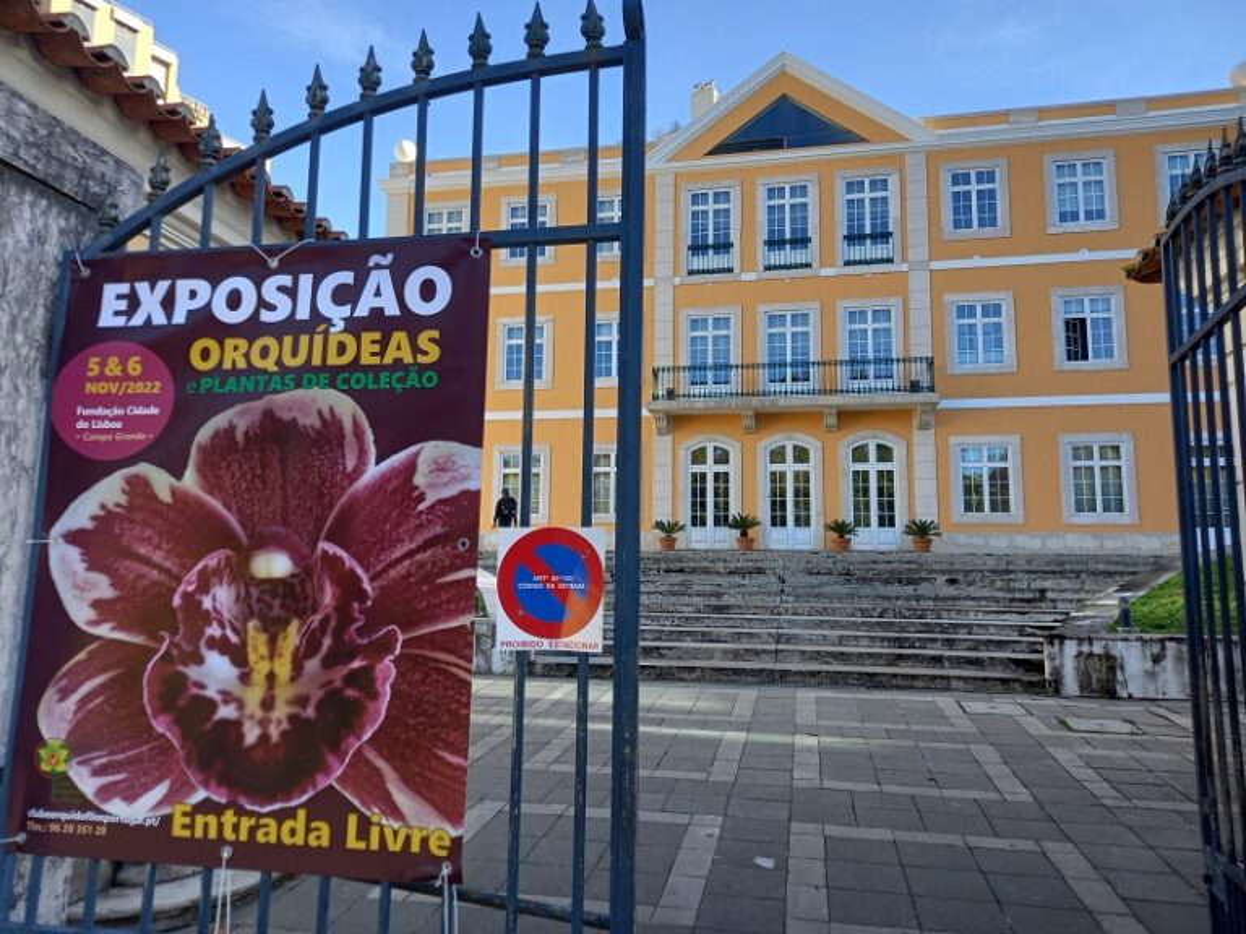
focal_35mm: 25
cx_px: 623
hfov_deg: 69.4
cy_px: 467
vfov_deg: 54.9
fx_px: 900
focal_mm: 4.6
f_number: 2
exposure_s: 1/137
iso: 25
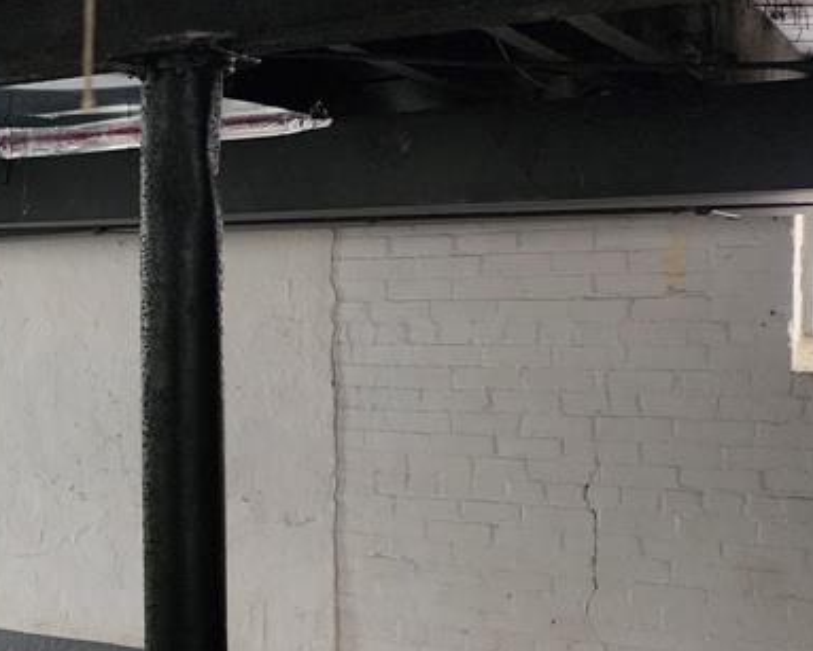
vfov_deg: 25.4
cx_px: -62
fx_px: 1445
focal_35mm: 60
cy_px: 386
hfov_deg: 28.7
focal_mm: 6.4
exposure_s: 1/24
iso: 640
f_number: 1.8
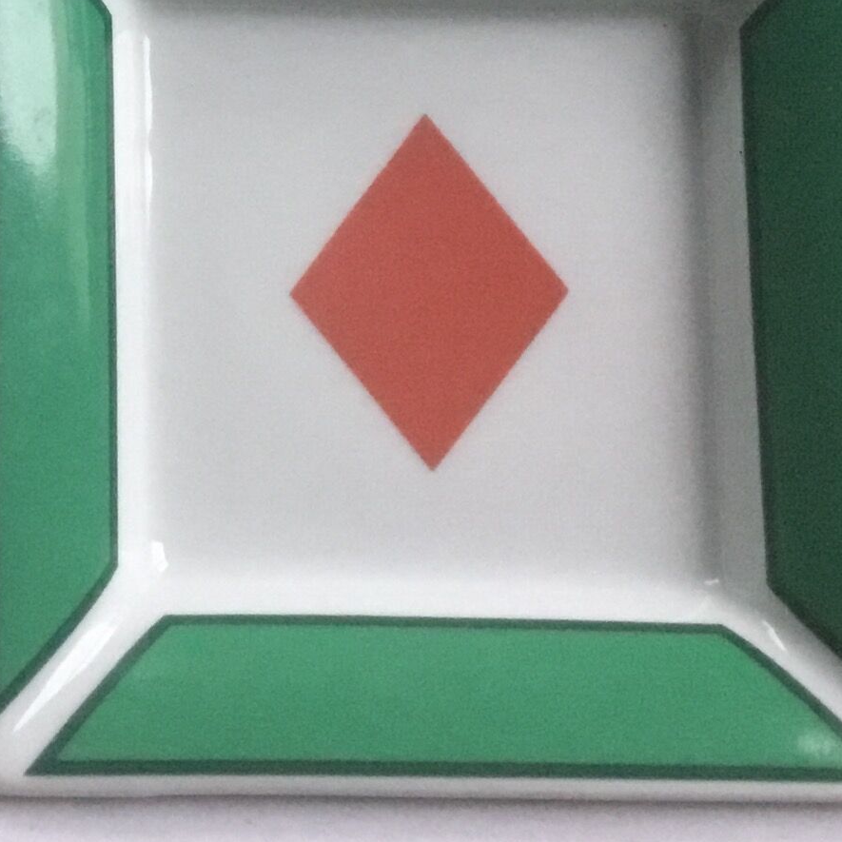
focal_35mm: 101
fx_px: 2779
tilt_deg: -70.9
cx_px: -49
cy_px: -206
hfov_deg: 16.8
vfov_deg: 16.4
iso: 250
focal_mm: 3.3
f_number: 2.4
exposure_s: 1/33
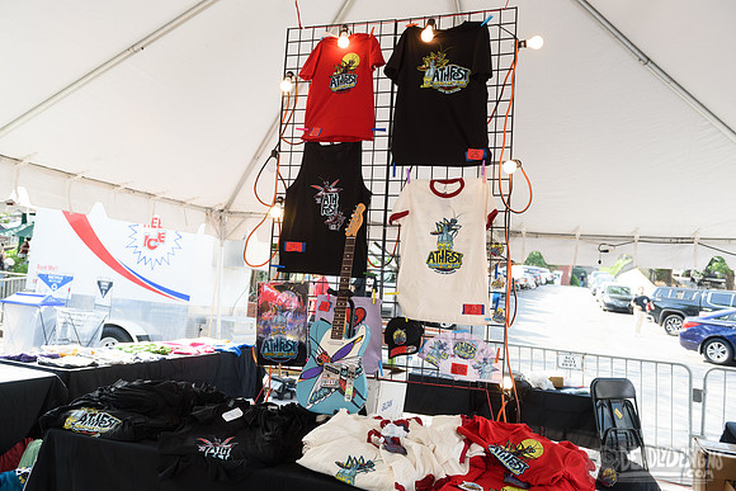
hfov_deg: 60.3
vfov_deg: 42.3
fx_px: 634
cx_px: 368
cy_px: 246
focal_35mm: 31
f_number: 5
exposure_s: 1/200
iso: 250
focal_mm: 31
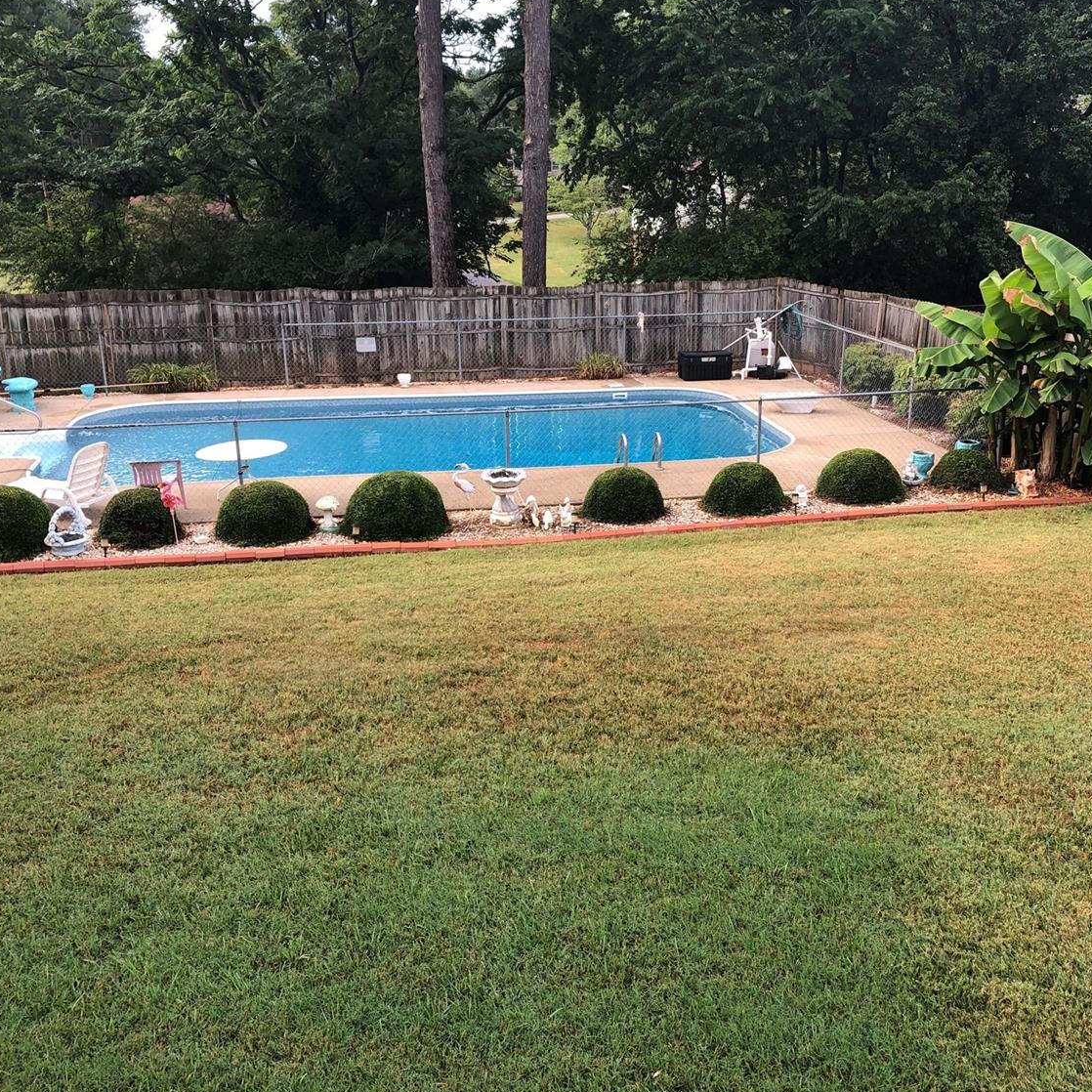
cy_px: 582
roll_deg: +0.4
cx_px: 557
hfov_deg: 48.4
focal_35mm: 34
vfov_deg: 48.4
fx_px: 1213
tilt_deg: -20.3
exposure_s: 1/191
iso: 20
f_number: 1.8
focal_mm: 3.99
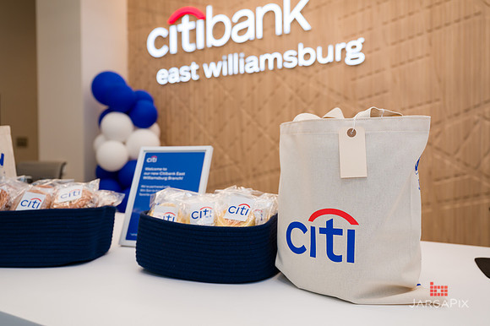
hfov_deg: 60.6
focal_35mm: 31
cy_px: 163
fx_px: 419
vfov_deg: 42.5
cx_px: 245
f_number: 4
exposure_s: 1/200
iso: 200
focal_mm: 30
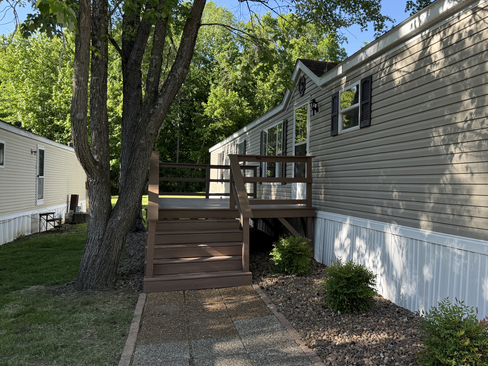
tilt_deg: +2.0
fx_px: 423
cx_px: 290
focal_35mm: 30
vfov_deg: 46.7
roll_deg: -1.6
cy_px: 168
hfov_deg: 59.5
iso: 100
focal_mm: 6.76
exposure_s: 1/1156
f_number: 1.78
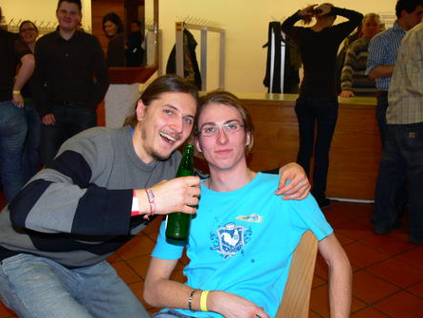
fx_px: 452
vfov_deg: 38.7
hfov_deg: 50.1
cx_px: 203
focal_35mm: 37
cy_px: 161
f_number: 2.8
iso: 100
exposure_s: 1/30
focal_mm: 7.4
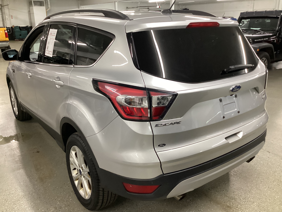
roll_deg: +0.0
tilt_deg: -18.4
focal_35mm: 31
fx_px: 253
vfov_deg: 45.4
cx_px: 141
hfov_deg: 58.4
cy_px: 106
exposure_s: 1/60
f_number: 2.4
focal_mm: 3.3
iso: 320
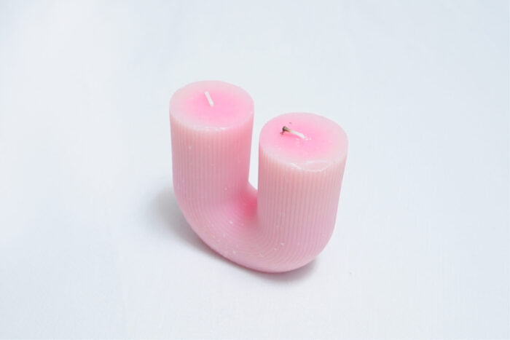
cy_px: 170
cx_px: 255
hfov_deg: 38.2
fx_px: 737
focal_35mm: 52
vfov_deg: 26.0
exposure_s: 1/160
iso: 2500
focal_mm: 35
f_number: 9
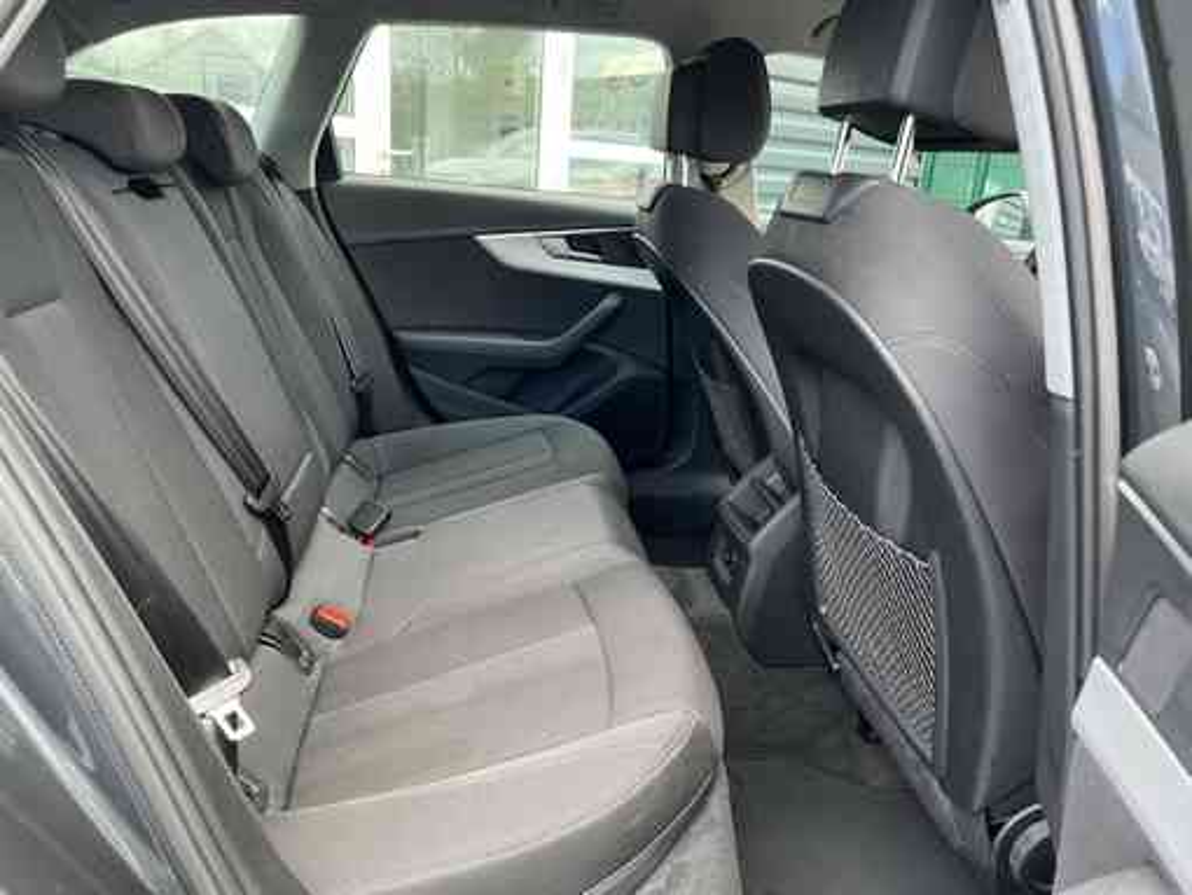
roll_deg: -3.7
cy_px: 448
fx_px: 896
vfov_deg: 53.1
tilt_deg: -18.1
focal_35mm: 26
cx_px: 596
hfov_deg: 67.3
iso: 64
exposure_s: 1/121
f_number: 1.5
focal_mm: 5.7
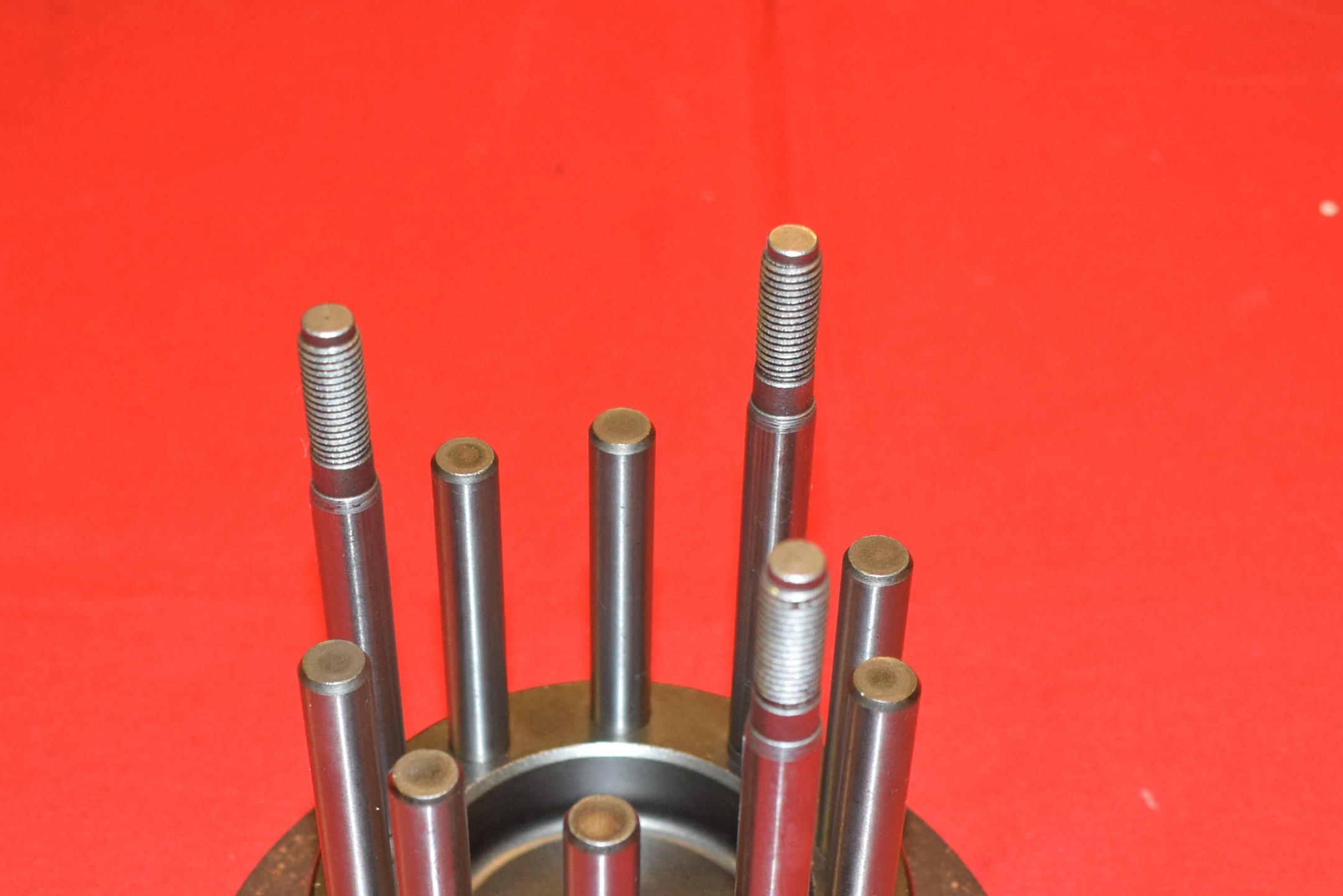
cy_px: 894
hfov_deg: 30.5
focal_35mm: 66
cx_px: 615
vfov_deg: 20.0
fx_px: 2465
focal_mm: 21
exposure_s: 1/100
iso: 800
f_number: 5
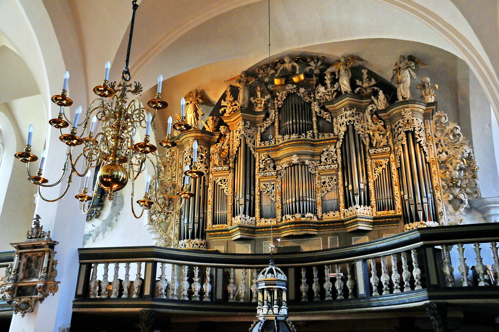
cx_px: 250
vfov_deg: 41.6
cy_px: 166
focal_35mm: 32
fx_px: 436
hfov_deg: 59.6
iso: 1600
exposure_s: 1/60
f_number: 9
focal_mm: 21
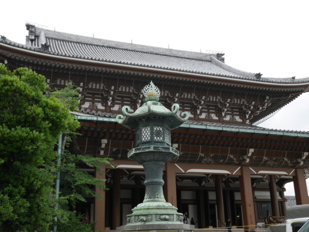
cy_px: 116
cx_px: 154
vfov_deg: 32.9
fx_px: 393
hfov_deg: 42.9
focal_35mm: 44
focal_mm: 22
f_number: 5.6
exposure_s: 1/160
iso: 200
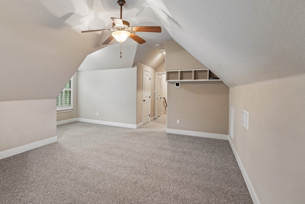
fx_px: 152
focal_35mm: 18
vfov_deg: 67.2
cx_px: 117
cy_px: 91
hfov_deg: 88.4
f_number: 8
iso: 400
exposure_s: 1/5
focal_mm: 14
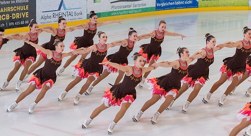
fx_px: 753
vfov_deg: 10.3
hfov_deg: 18.9
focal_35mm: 114
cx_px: 126
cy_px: 57
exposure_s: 1/320
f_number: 3.5
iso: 640
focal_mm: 70
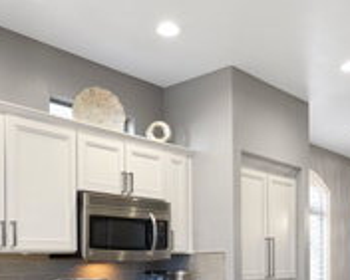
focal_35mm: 46
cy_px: 266
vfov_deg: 30.9
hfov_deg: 40.1
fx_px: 477
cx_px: 217
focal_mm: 18
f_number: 8
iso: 500
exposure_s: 1/1.67
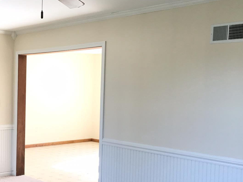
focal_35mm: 54
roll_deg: -0.7
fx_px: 379
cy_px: 114
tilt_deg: -4.6
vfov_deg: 26.9
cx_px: 30
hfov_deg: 33.9
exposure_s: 1/57
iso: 25
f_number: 1.8
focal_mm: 3.99
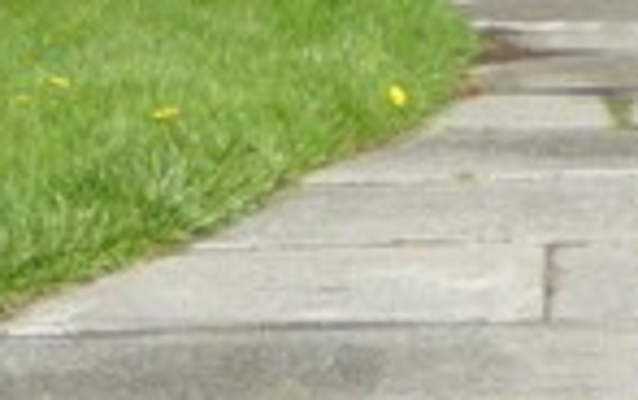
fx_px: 6105
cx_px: 1675
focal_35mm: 351
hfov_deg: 5.7
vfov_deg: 3.7
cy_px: -191
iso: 100
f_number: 4.3
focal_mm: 10.9
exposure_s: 1/500
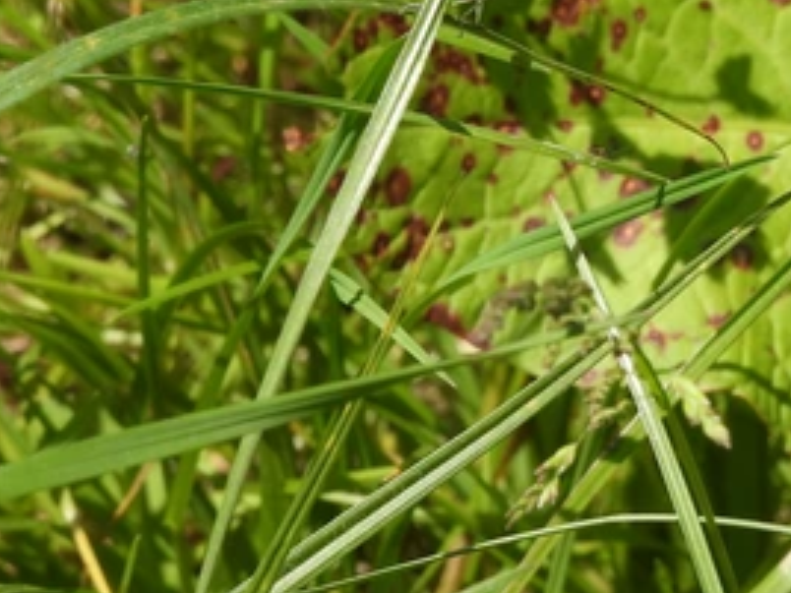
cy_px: -56
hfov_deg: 1.7
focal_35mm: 1196
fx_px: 27329
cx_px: 614
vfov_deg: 1.2
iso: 100
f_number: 6.3
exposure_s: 1/320
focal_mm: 89.2
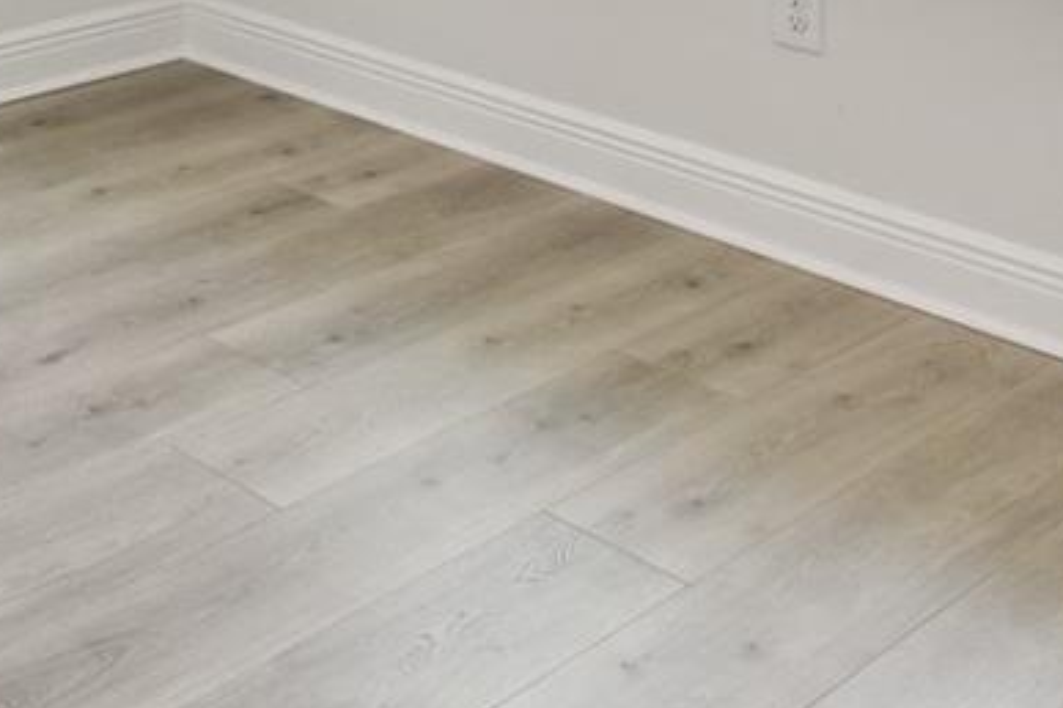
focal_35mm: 62
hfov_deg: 29.4
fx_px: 1831
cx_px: -85
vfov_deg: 18.2
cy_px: -497
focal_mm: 10
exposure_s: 1/15
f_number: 7.1
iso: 100
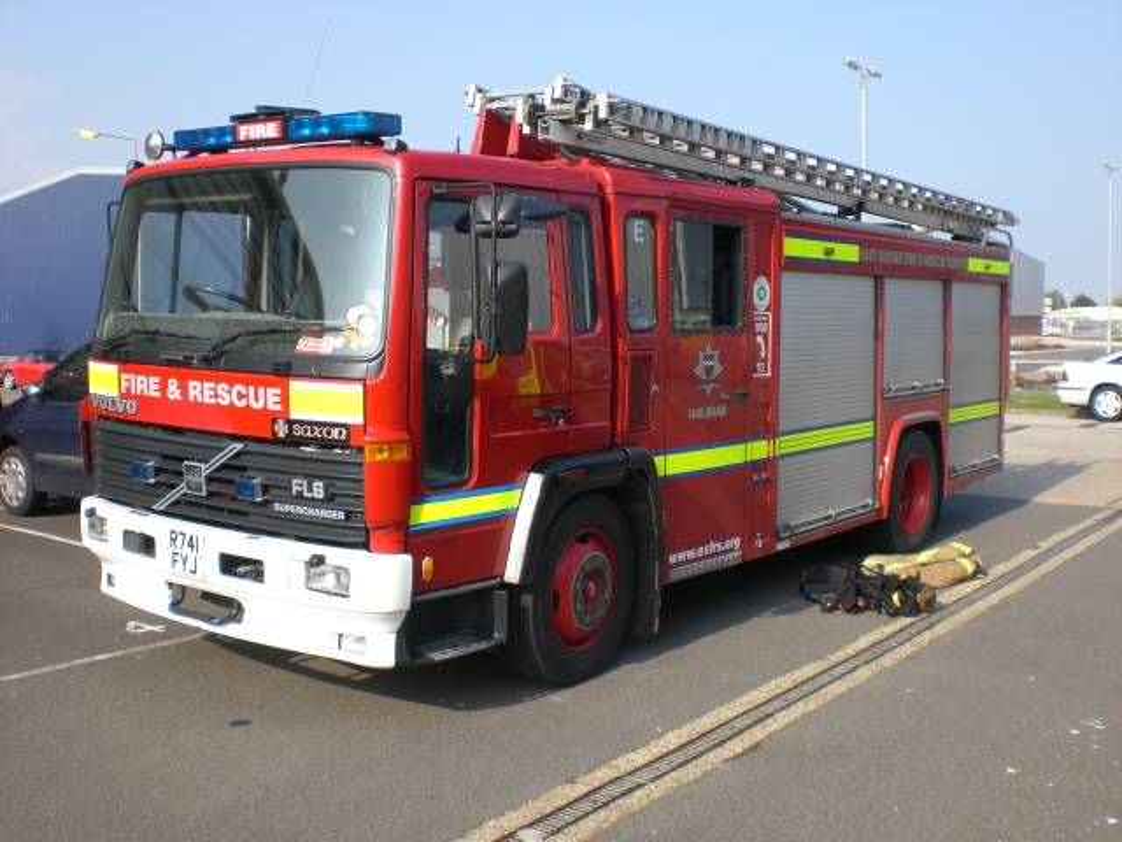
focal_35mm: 38
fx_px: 1232
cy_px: 421
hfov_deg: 49.0
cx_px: 561
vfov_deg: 37.7
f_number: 4.4
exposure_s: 1/250
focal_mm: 6.3
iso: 50
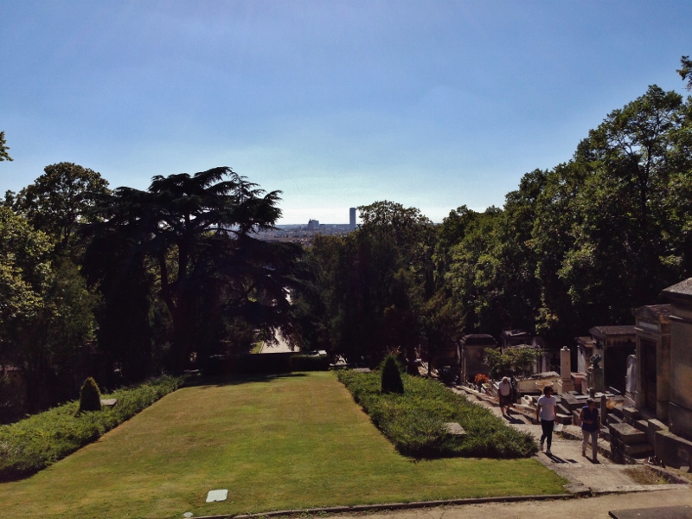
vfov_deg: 42.9
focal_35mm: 33
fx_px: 660
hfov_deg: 55.4
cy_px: 260
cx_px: 346
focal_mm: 4.13
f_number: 2.4
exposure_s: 1/2169
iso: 50
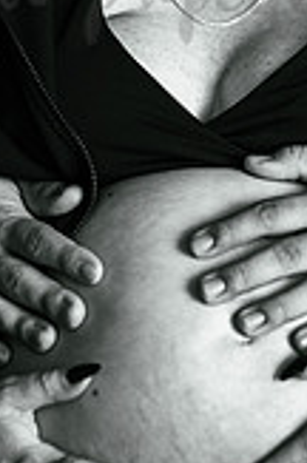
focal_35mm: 138
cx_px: 220
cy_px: -20
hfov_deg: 9.9
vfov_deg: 14.6
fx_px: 1773
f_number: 2.5
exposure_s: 1/160
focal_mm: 50
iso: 200
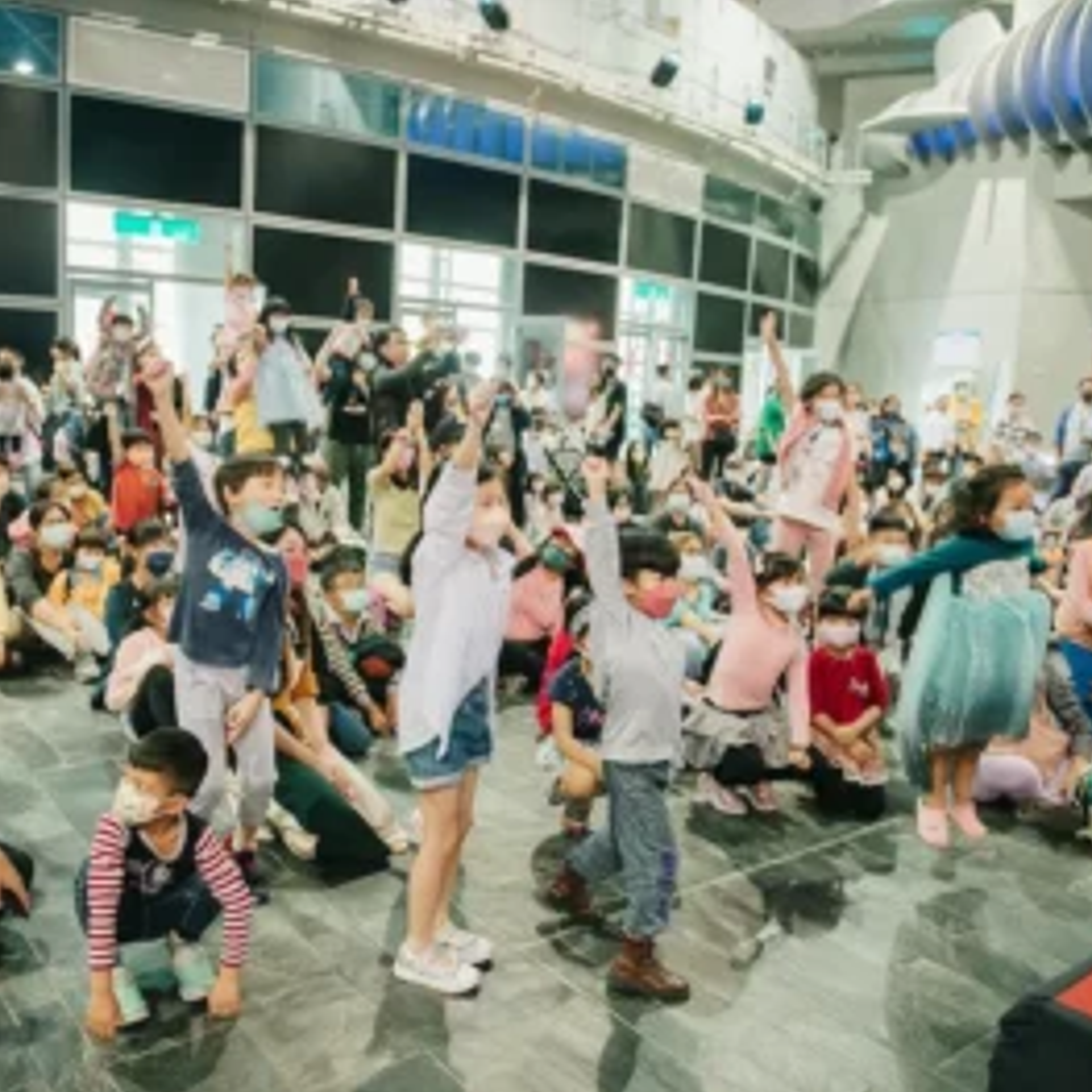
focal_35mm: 31
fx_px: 1106
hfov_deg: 52.4
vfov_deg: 52.5
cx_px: 490
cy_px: 548
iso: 6400
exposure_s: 1/160
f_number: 2.8
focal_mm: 24
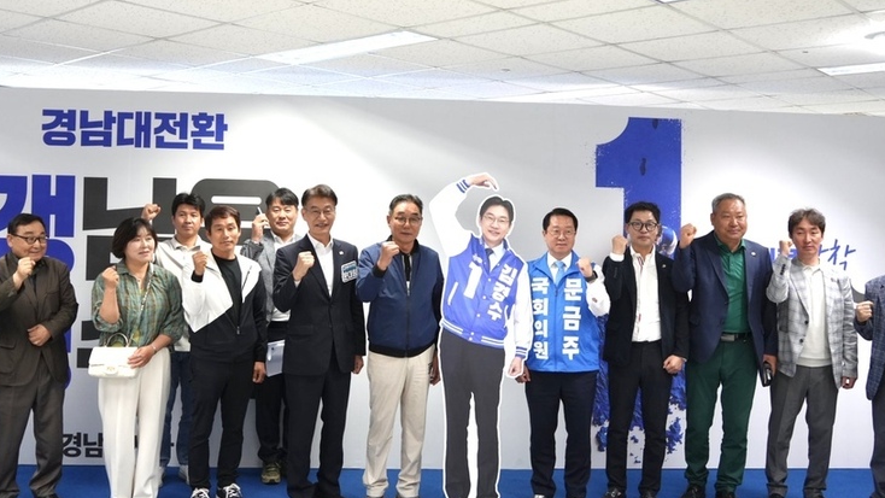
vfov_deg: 32.8
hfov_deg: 55.3
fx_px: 845
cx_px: 428
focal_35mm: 36
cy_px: 218
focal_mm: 28
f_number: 4
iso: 1250
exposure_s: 1/160
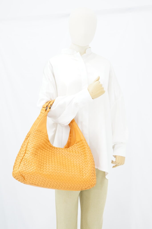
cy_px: 114
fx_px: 317
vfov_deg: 39.6
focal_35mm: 50
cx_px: 76
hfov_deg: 27.0
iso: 640
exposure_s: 1/5
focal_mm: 50
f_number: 6.3
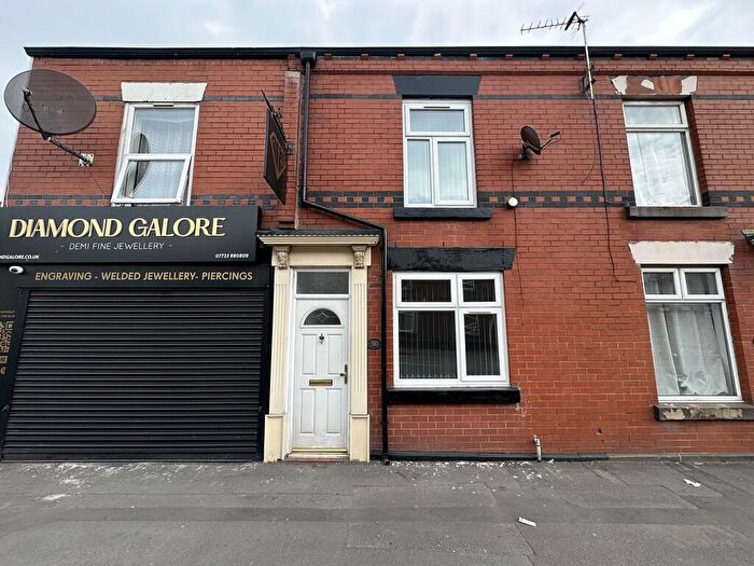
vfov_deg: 85.7
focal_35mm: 14
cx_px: 377
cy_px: 283
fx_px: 305
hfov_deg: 102.1
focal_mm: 2.22
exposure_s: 1/569
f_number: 2.2
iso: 40
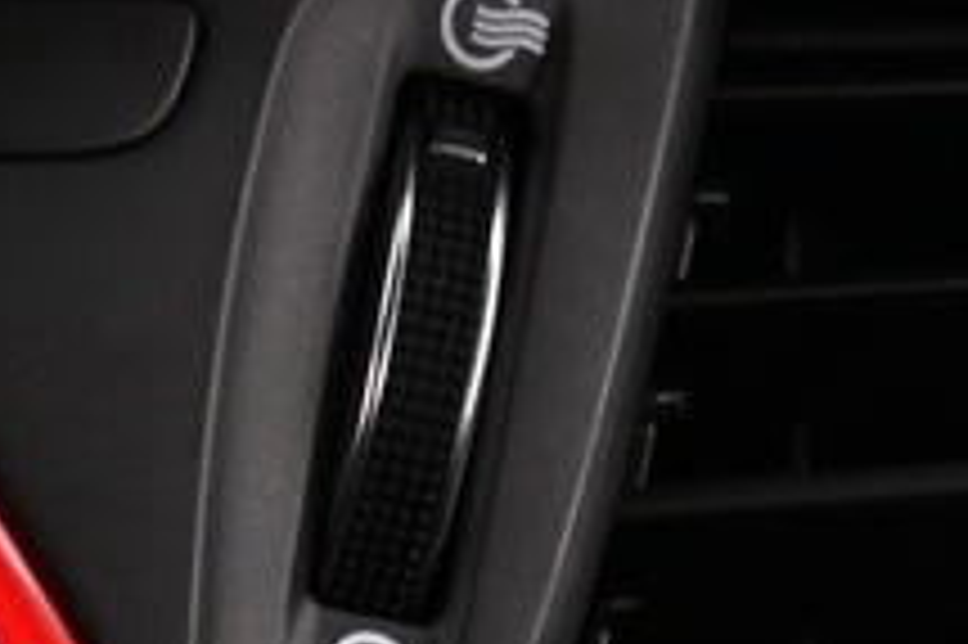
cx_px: -117
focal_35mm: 287
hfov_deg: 7.1
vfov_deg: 4.5
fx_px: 7711
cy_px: 2099
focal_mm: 38
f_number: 4
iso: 2000
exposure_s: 1/20
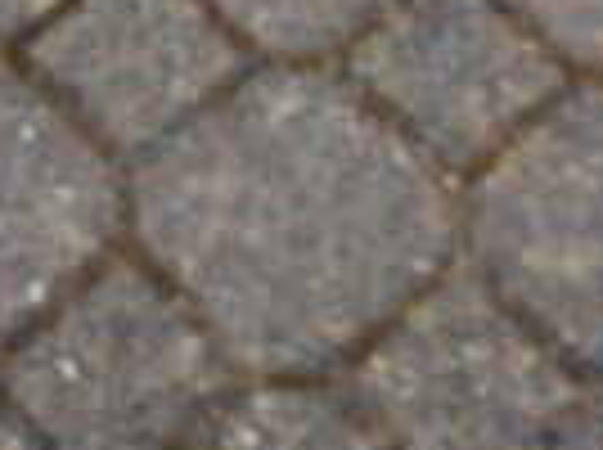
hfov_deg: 15.1
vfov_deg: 10.3
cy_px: -497
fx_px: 2278
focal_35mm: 131
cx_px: 369
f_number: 3.7
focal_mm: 4.5
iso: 80
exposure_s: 1/50
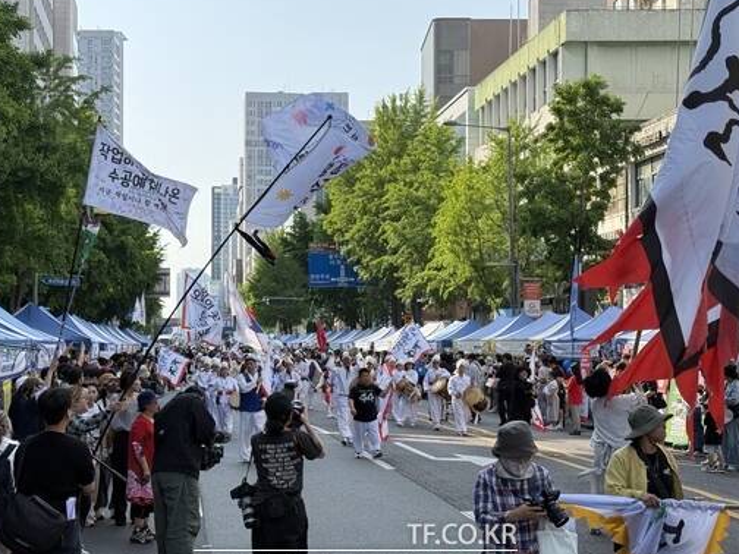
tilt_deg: +2.9
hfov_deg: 31.7
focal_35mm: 61
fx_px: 1302
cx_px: 355
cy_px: 283
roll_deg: -2.1
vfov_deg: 24.0
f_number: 1.78
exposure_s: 1/1484
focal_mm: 6.76
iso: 64
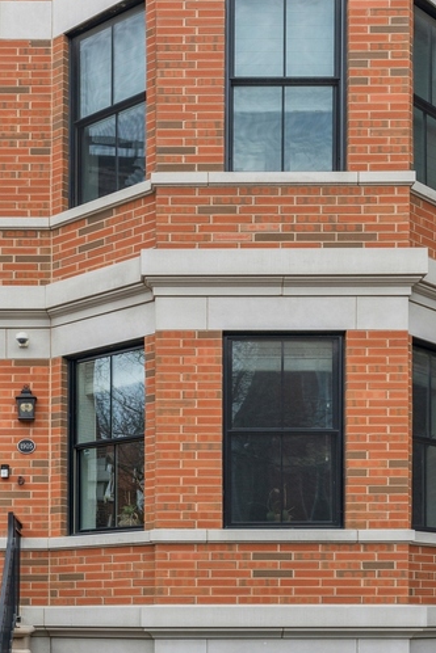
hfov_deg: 25.7
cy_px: 87
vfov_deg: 36.2
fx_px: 945
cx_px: 116
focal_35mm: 52
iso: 320
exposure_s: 1/40
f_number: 7.1
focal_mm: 24
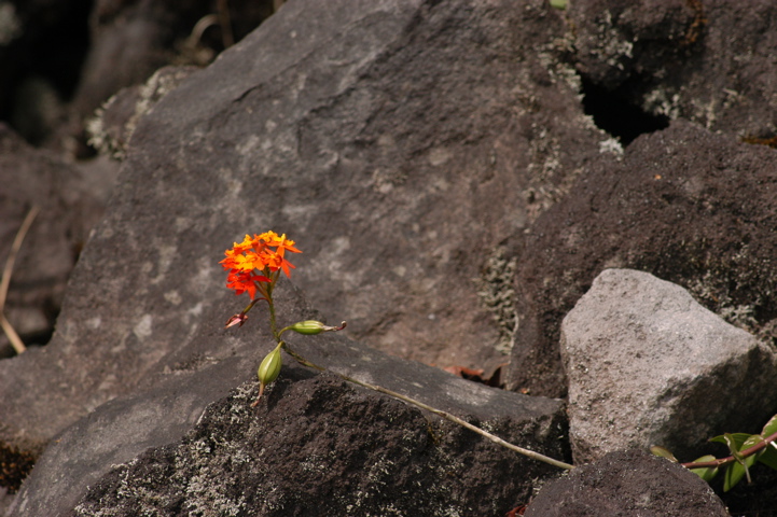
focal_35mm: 248
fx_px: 5339
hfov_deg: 8.3
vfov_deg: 5.5
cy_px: 258
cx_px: 388
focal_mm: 165
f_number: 8
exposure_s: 1/1000
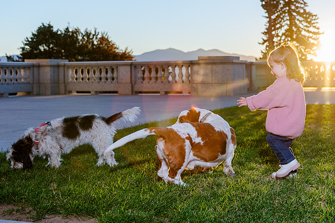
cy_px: 86
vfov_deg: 22.9
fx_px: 548
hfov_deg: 33.4
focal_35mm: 59
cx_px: 245
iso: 500
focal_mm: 38
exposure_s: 1/1600
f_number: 4
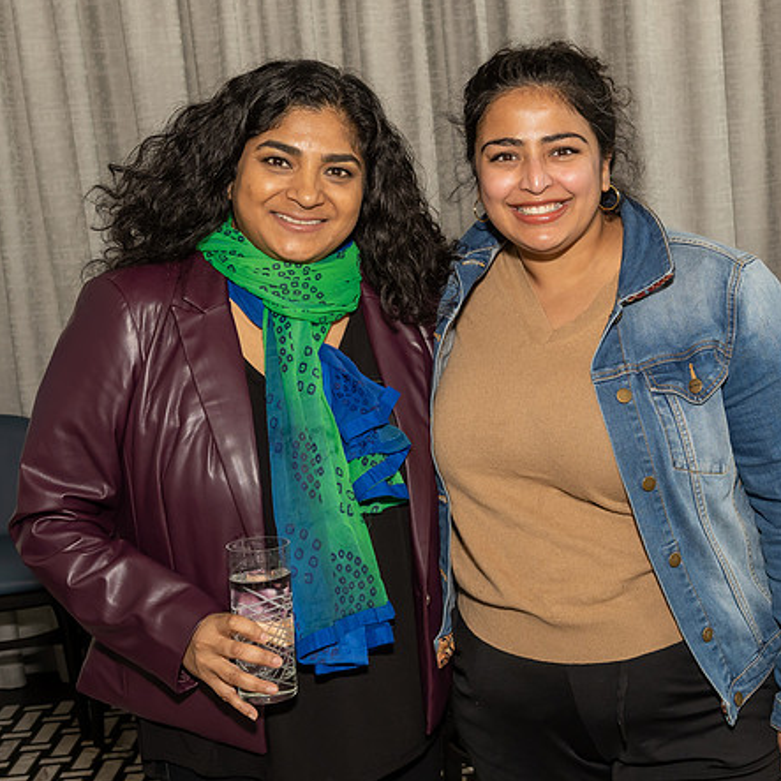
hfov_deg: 27.1
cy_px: 356
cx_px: 549
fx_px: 1608
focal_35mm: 63
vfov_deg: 27.3
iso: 500
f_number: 8
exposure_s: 1/250
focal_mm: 30
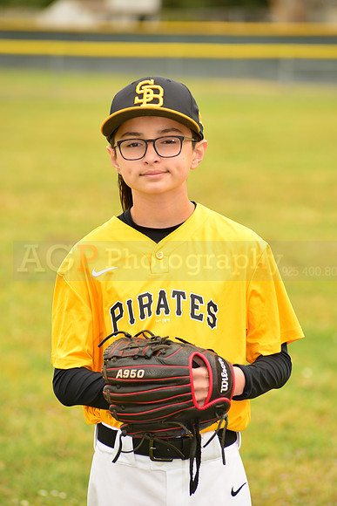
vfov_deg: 10.3
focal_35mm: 200
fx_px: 2806
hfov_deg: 6.9
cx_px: 168
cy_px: 253
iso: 125
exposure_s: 1/250
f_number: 6.3
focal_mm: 200
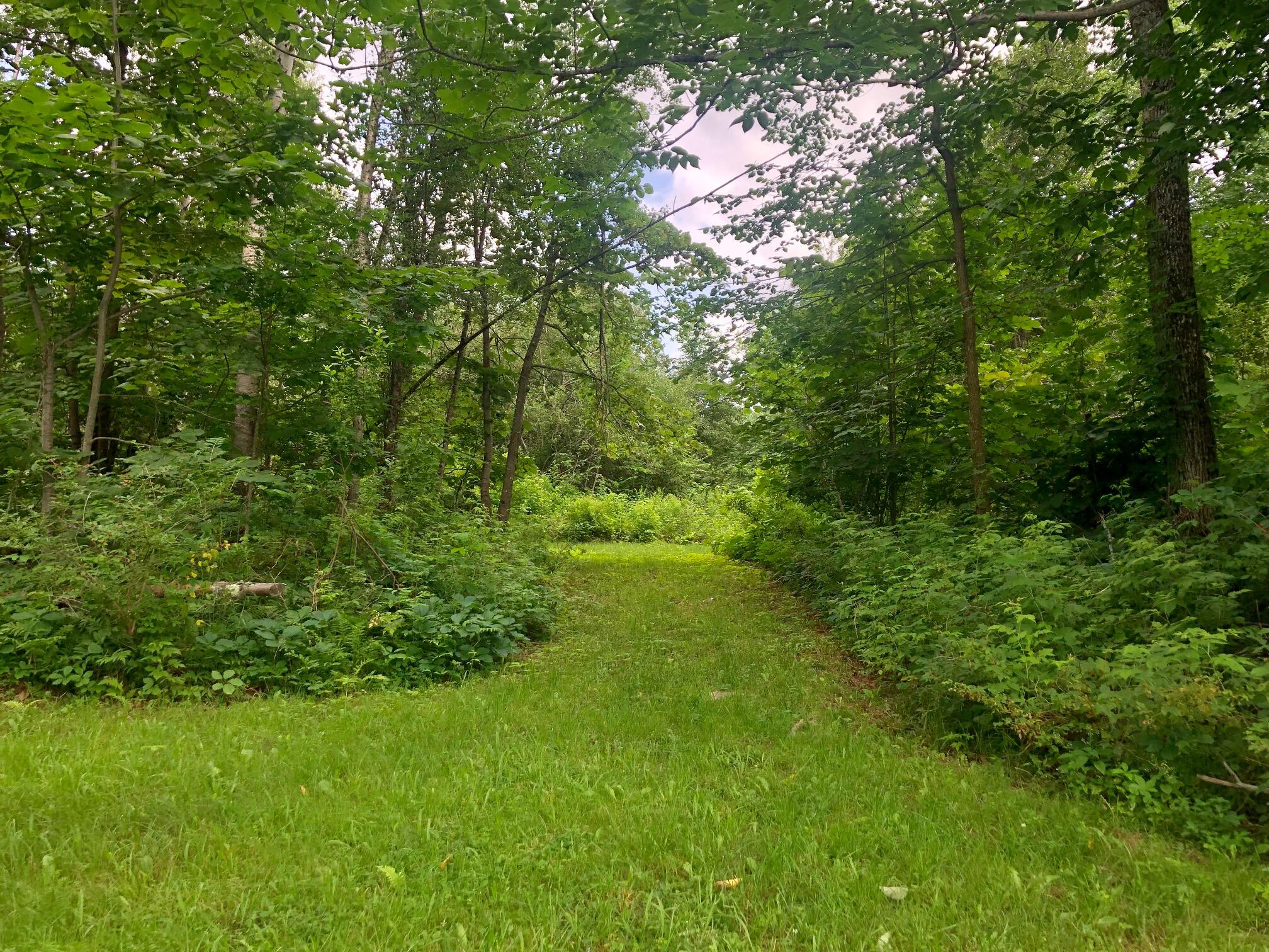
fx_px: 1026
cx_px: 634
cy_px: 476
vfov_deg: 49.7
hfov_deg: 63.4
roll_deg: +1.5
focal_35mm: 28
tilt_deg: +7.0
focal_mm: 3.99
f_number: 1.8
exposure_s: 1/500
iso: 20
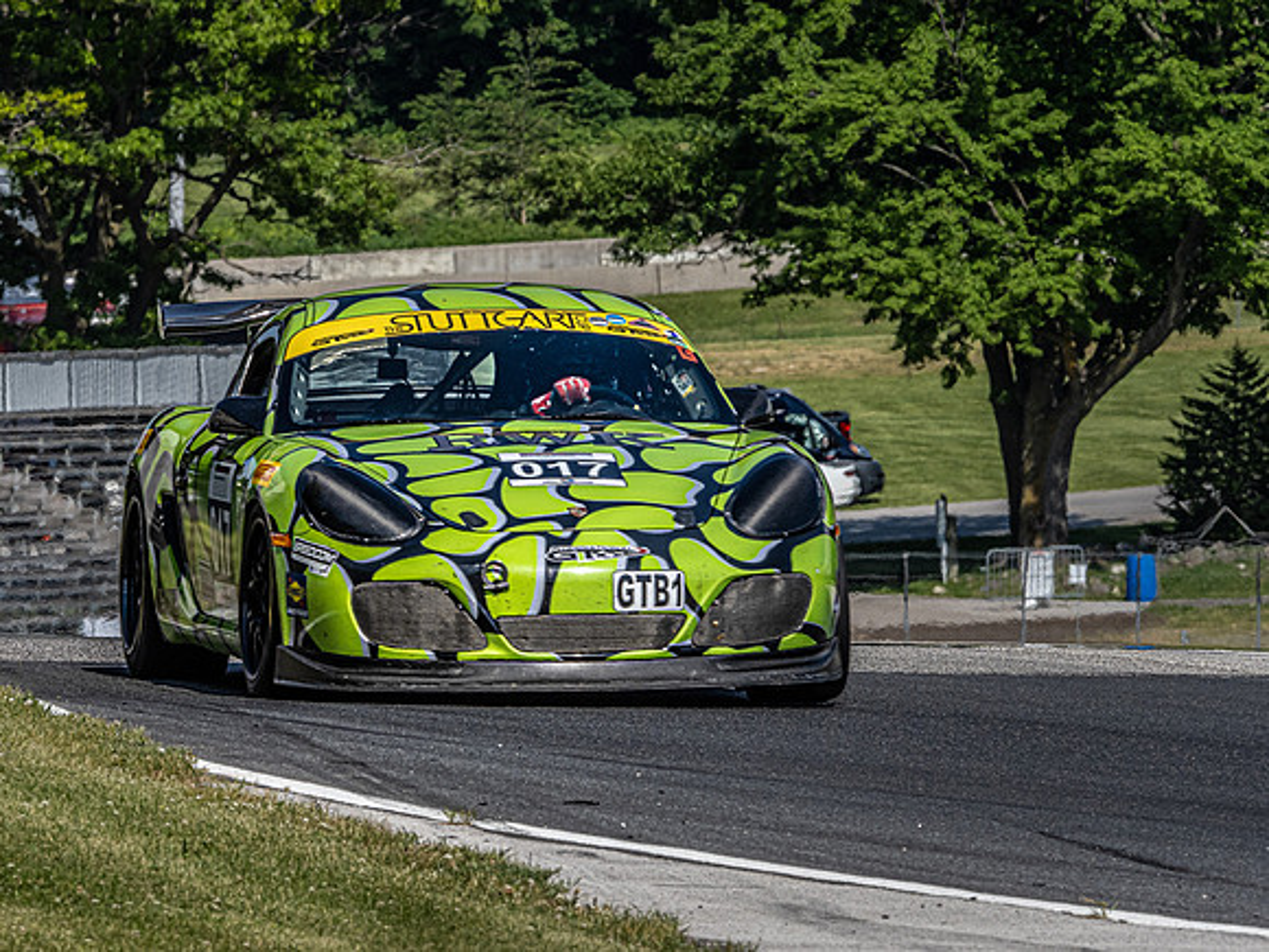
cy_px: 476
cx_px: 634
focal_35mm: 601
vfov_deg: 2.5
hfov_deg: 3.3
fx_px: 22032
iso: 400
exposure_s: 1/500
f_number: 14
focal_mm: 300
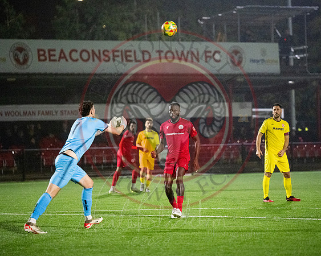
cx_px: 185
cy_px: 128
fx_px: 1975
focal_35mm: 208
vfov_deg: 7.4
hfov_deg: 9.3
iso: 8000
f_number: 2.8
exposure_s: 1/1000
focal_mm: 160
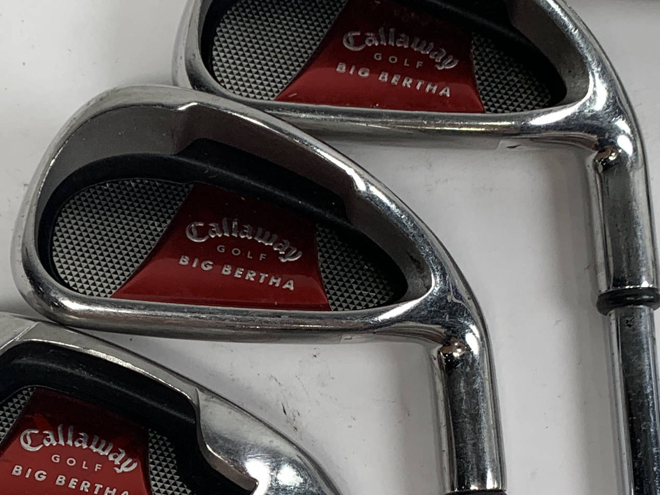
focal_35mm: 83
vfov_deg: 17.5
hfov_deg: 23.0
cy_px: 455
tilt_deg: -81.5
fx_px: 1582
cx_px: 79
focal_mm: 4.25
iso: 25
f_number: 1.8
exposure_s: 1/157
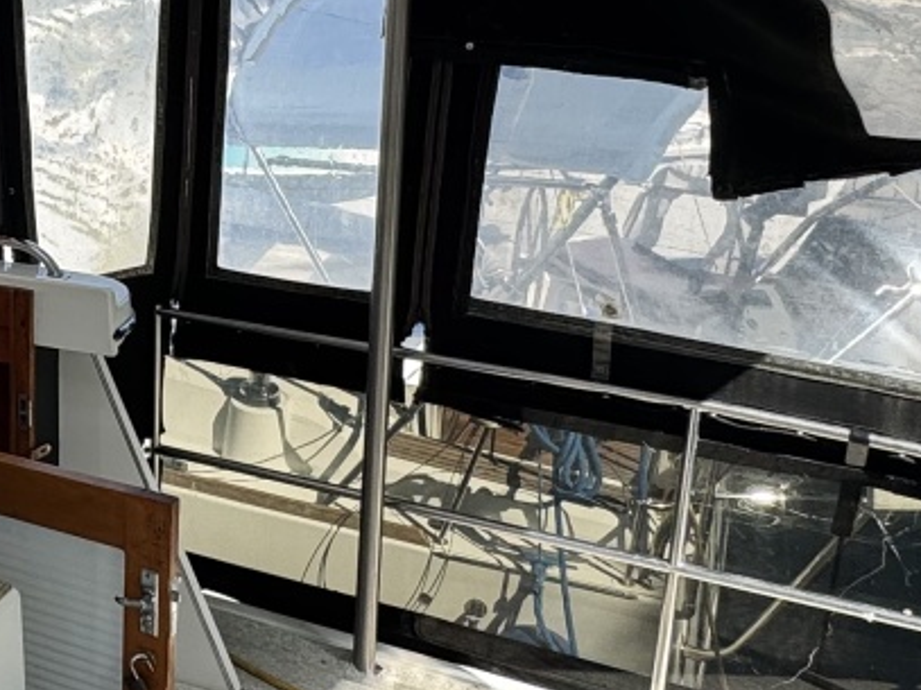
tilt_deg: -15.4
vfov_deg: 26.5
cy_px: 253
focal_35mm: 55
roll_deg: +1.2
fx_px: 1463
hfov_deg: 31.3
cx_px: -72
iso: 50
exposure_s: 1/849
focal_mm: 2.22
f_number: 2.2
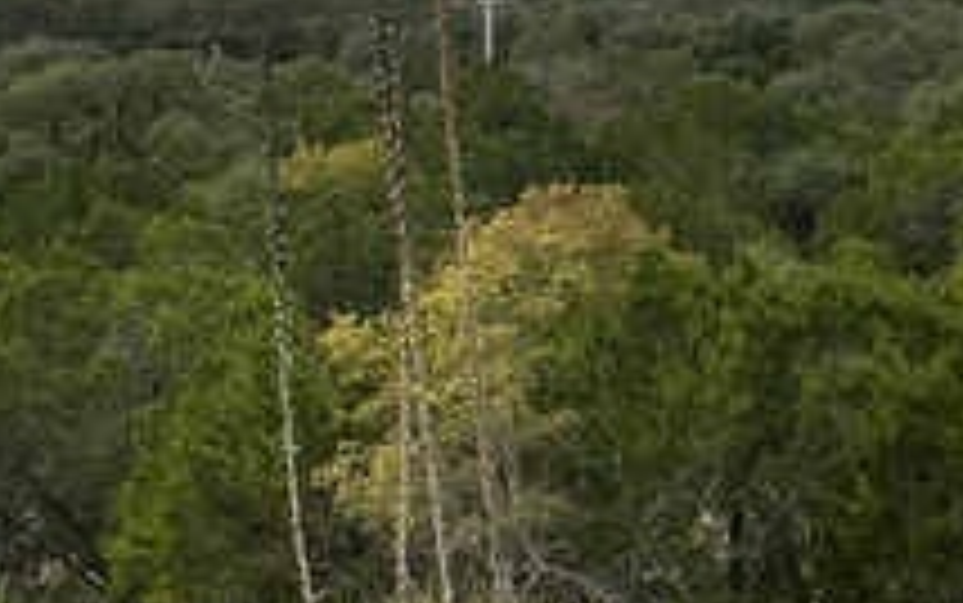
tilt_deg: -3.2
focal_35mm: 92
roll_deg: +1.2
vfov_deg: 14.0
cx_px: 261
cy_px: 14
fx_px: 2416
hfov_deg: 22.4
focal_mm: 3
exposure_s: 1/1848
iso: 25
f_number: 1.8
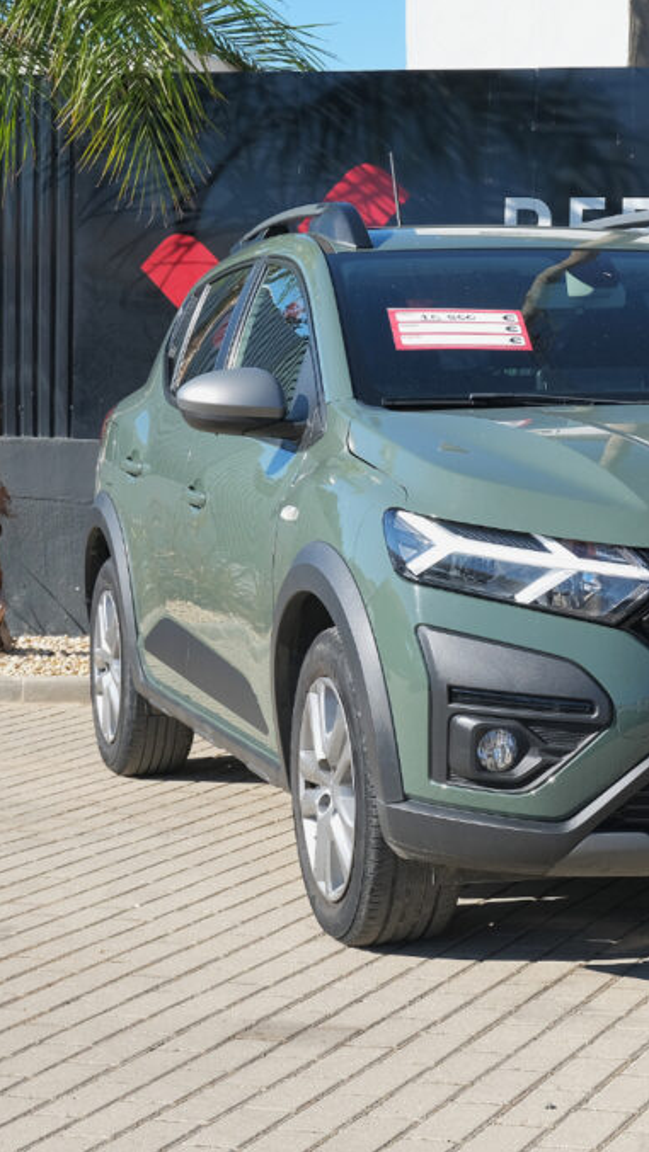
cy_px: 578
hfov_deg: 14.1
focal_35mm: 84
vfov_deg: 25.3
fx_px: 2569
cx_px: 678
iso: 160
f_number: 9
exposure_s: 1/160
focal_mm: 35.3
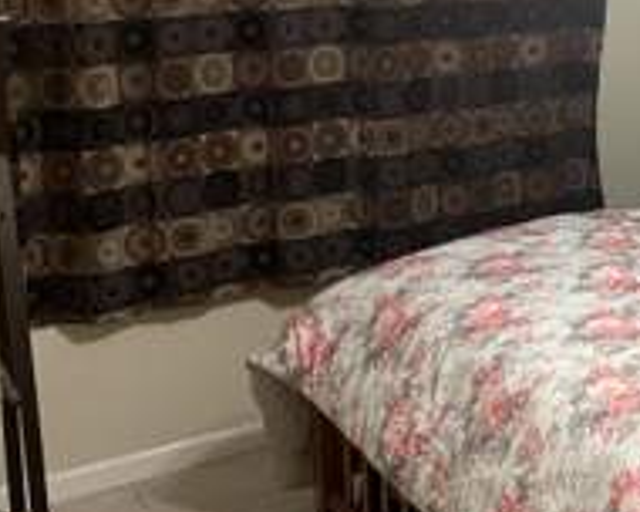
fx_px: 1212
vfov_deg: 23.4
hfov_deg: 28.1
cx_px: 610
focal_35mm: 64
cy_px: 89
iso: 200
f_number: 1.6
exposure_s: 1/60
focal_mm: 4.2
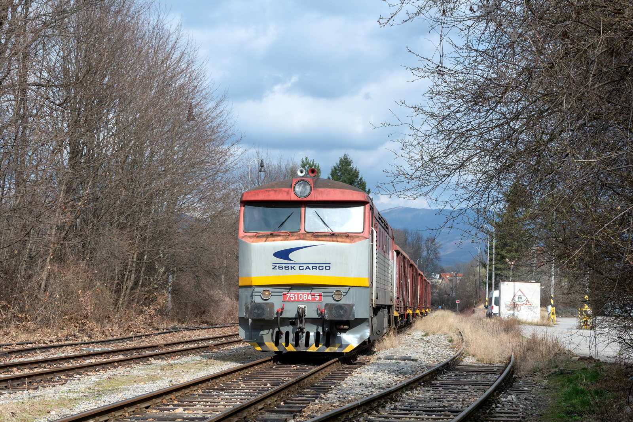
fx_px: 1107
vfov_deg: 21.6
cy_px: 211
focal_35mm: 63
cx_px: 316
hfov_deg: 31.9
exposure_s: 1/500
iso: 160
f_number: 9
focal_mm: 42
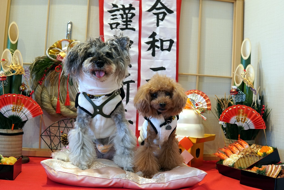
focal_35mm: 45
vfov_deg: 29.9
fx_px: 355
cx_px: 142
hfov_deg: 43.6
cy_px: 95
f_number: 4
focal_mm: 30
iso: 1000
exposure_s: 1/160
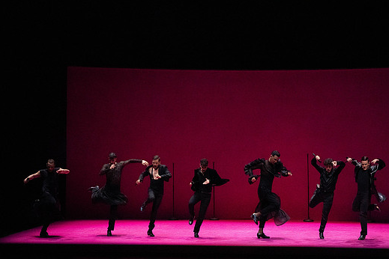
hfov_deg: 13.6
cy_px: 140
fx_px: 1632
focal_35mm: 151
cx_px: 198
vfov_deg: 9.1
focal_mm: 135
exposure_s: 1/400
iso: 25600
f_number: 10
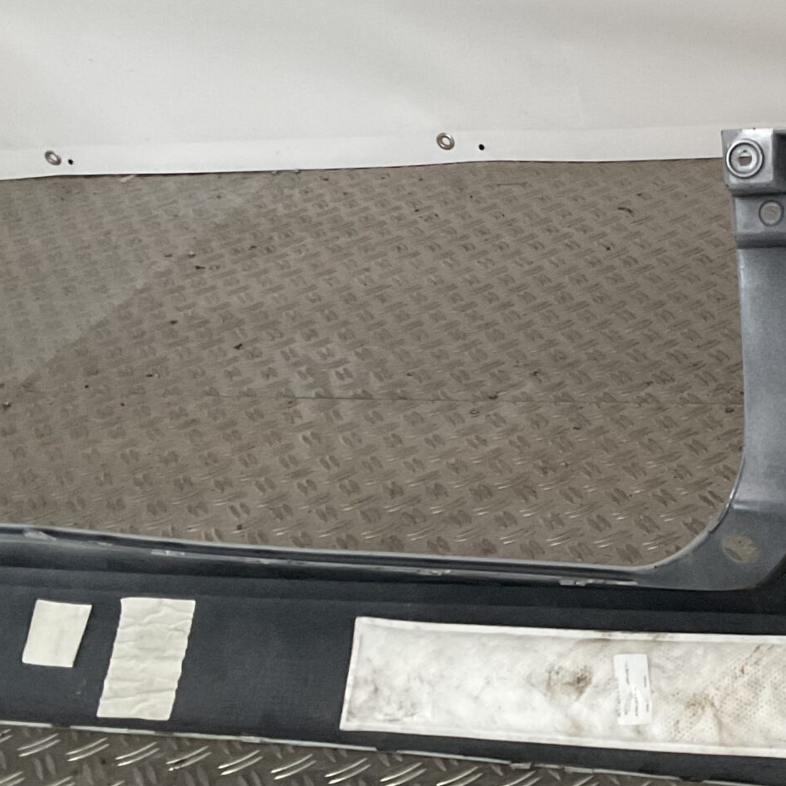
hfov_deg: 23.7
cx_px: 828
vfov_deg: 24.9
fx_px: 1773
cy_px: 485
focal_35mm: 69
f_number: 1.8
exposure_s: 1/50
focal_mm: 3
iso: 250
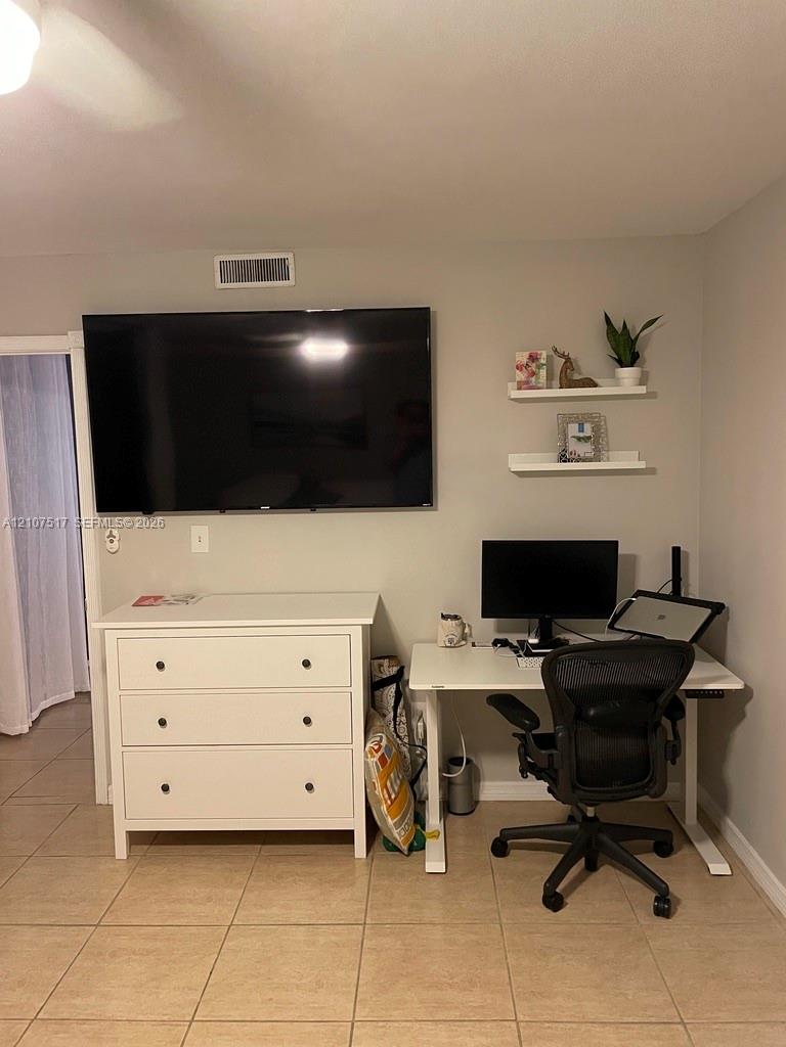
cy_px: 524
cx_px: 393
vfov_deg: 67.3
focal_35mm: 26
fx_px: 787
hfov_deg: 53.1
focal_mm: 4.2
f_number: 1.6
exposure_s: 1/40
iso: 640
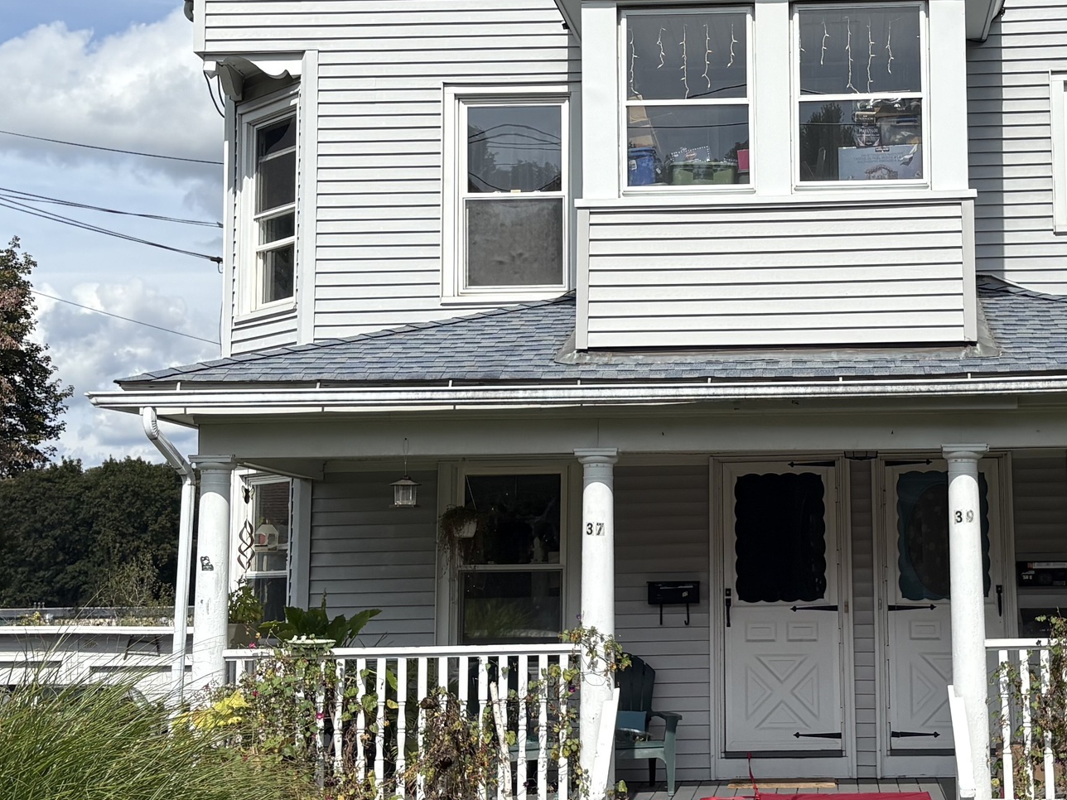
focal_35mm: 62
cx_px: 760
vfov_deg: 23.6
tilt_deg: +6.7
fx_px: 1911
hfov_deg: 30.8
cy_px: 340
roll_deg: +0.5
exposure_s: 1/5348
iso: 50
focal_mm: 5.96
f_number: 1.6
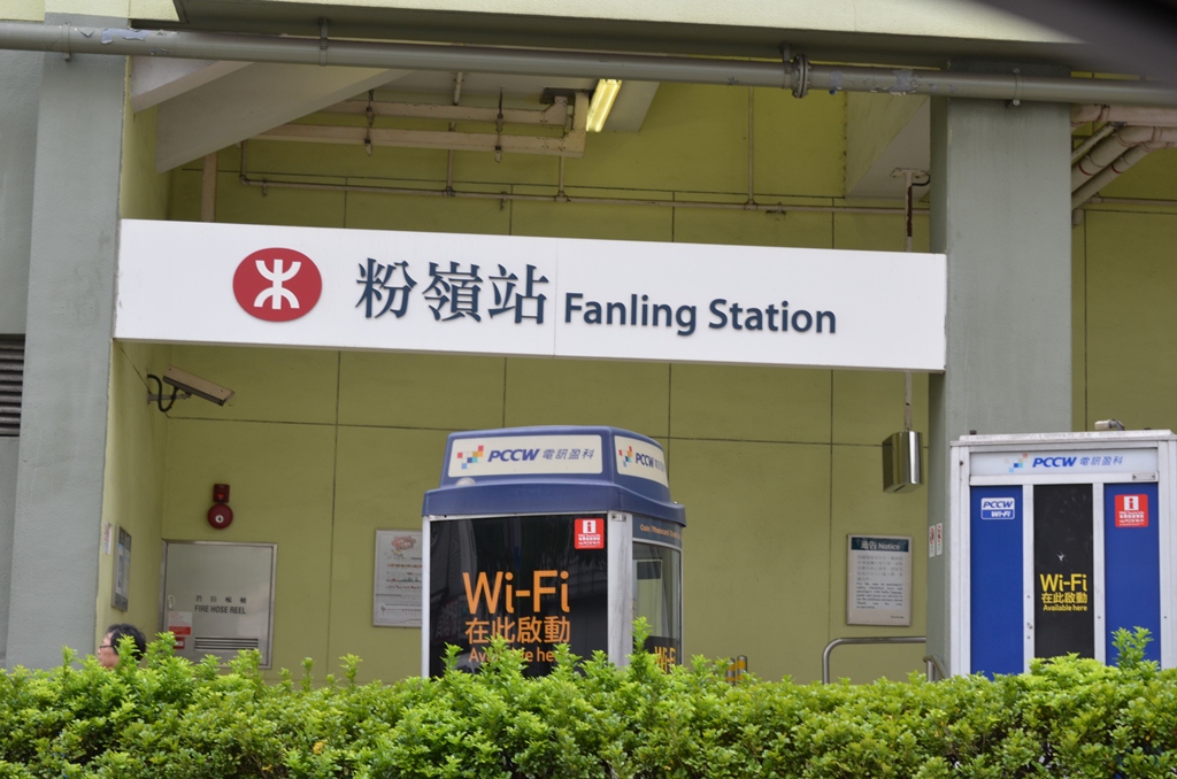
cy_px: 390
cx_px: 588
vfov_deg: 18.8
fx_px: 2349
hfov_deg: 28.1
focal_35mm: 72
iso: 200
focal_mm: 48
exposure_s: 1/125
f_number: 5.6
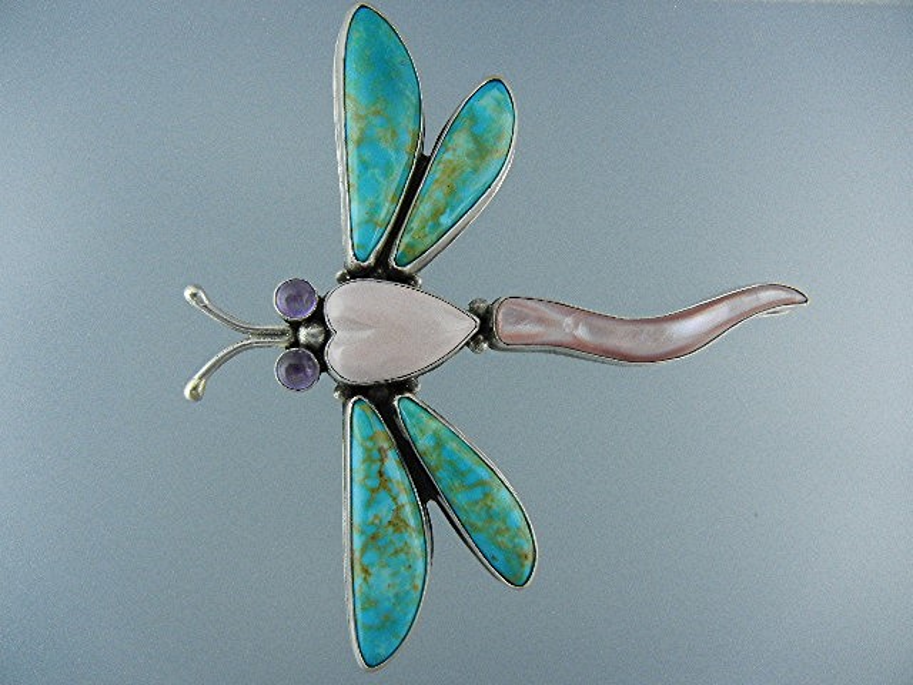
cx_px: 456
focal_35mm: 30
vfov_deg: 46.8
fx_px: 791
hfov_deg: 60.0
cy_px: 342
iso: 400
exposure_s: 1/23.4
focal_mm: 5.4
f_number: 3.5
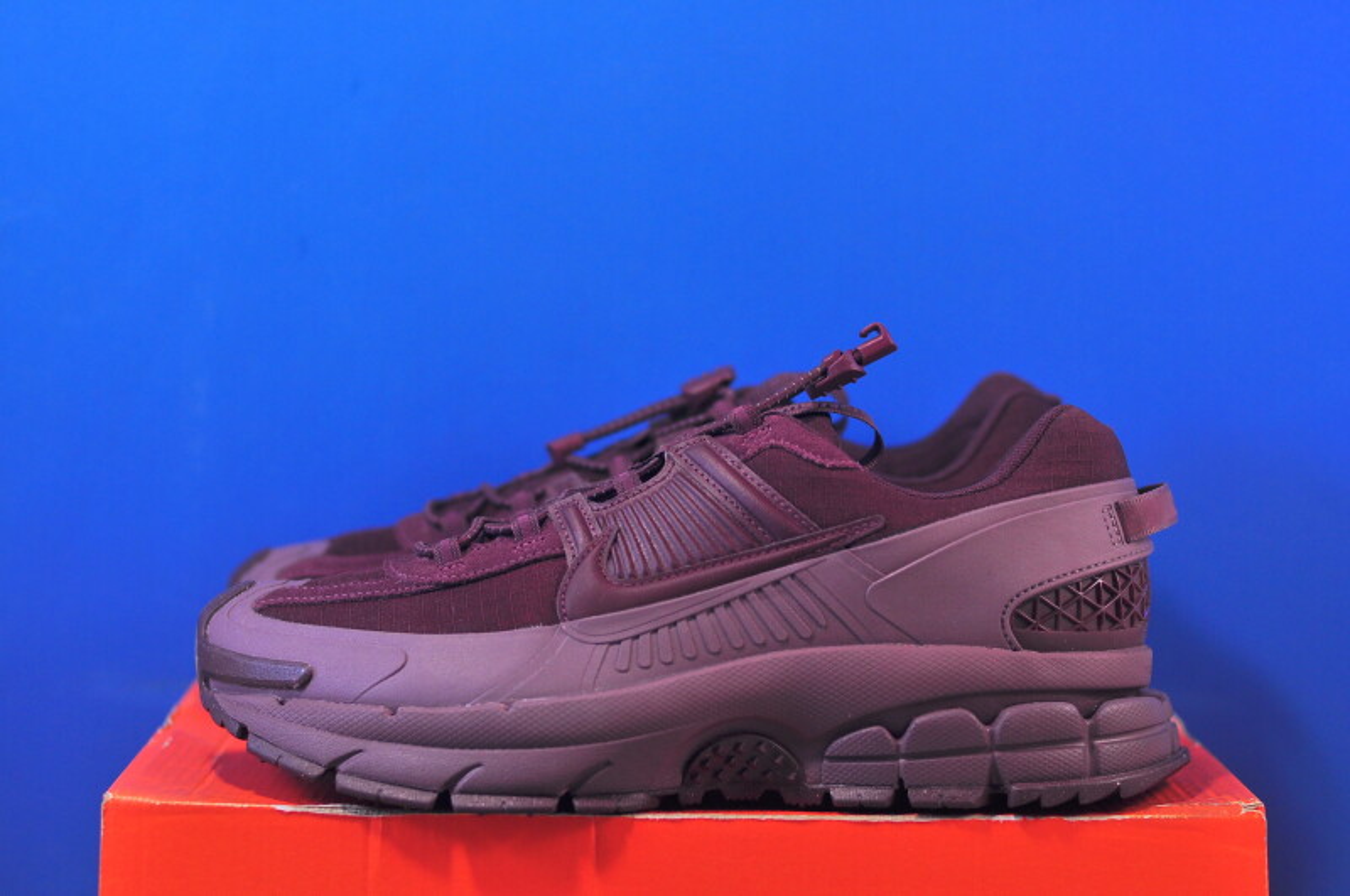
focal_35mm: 75
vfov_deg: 18.1
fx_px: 2808
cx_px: 675
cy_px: 448
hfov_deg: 27.0
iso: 250
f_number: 2.5
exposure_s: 1/320
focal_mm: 50
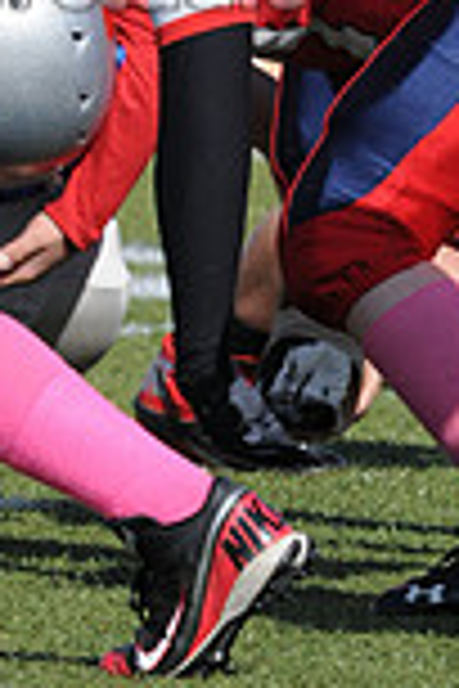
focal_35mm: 1702
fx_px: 32548
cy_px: -234
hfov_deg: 0.8
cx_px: -308
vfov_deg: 1.2
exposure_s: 1/500
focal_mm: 300
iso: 200
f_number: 10
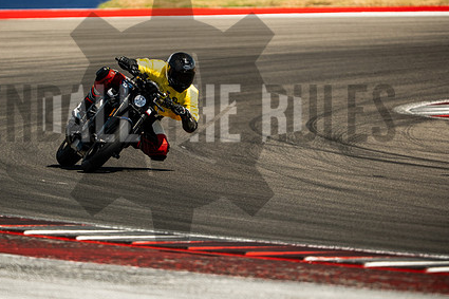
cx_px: 172
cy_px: 115
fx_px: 7156
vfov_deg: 2.4
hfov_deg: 3.6
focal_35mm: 574
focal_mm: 280
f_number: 2.8
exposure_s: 1/2000
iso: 200
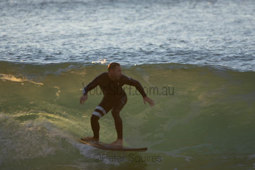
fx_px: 5313
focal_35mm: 750
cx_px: 128
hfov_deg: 2.7
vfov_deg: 1.8
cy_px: 85
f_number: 5.6
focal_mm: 500
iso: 320
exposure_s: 1/500
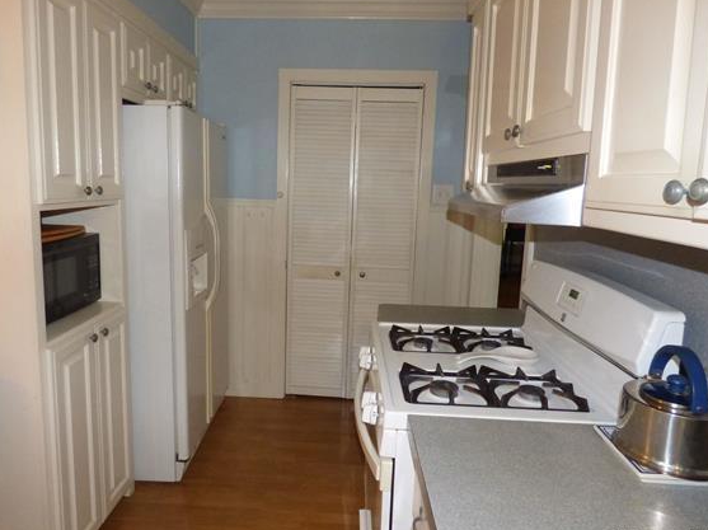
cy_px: 250
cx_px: 318
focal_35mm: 23
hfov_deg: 73.8
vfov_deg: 58.8
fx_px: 470
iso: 800
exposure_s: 1/60
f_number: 2.8
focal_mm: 3.58
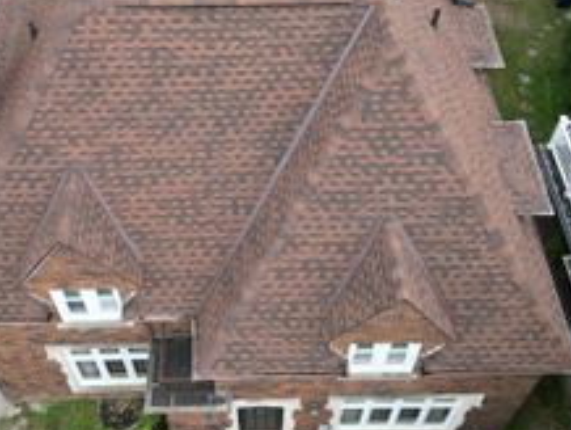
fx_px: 727
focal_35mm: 44
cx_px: 257
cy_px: 105
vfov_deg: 32.3
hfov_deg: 42.8
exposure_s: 1/250
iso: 120
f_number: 1.7
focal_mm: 6.72
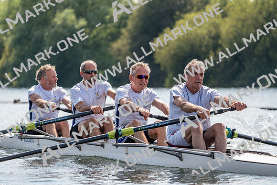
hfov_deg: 8.6
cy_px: 92
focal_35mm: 239
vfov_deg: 5.8
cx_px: 138
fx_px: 1839
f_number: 5.6
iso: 250
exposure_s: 1/1600
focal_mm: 239
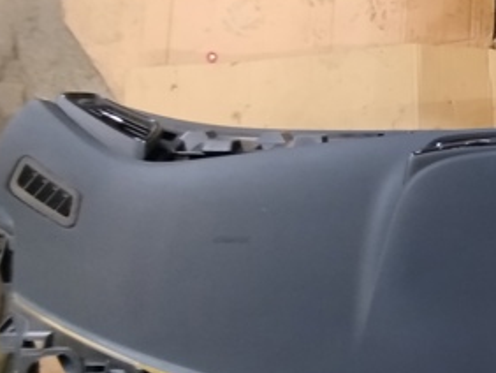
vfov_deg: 40.2
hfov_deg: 43.4
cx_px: 529
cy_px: 297
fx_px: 488
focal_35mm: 34
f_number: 2.2
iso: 250
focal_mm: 1.65
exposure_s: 1/20
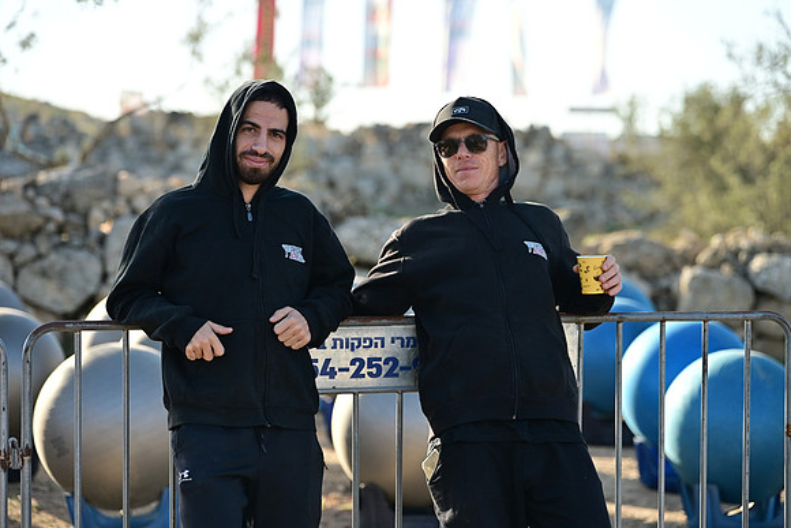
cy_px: 264
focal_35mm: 113
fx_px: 2483
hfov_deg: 18.1
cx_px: 396
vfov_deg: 12.1
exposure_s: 1/2500
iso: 560
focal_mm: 113
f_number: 3.5
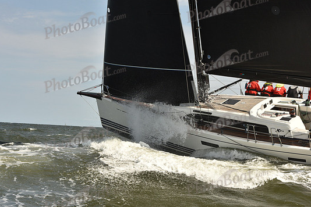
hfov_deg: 26.7
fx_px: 657
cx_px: 157
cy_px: 100
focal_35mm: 76
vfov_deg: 17.9
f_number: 7.1
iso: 320
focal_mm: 70
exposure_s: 1/1600
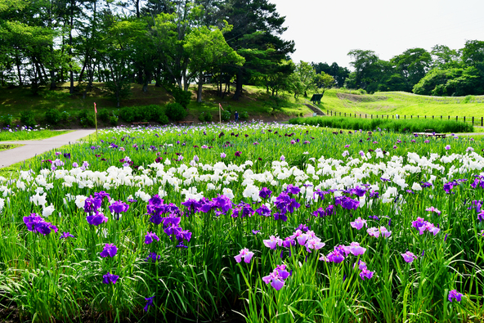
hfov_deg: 53.1
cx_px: 242
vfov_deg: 36.9
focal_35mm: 36
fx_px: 484
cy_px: 162
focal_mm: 24
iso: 400
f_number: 9
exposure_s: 1/800
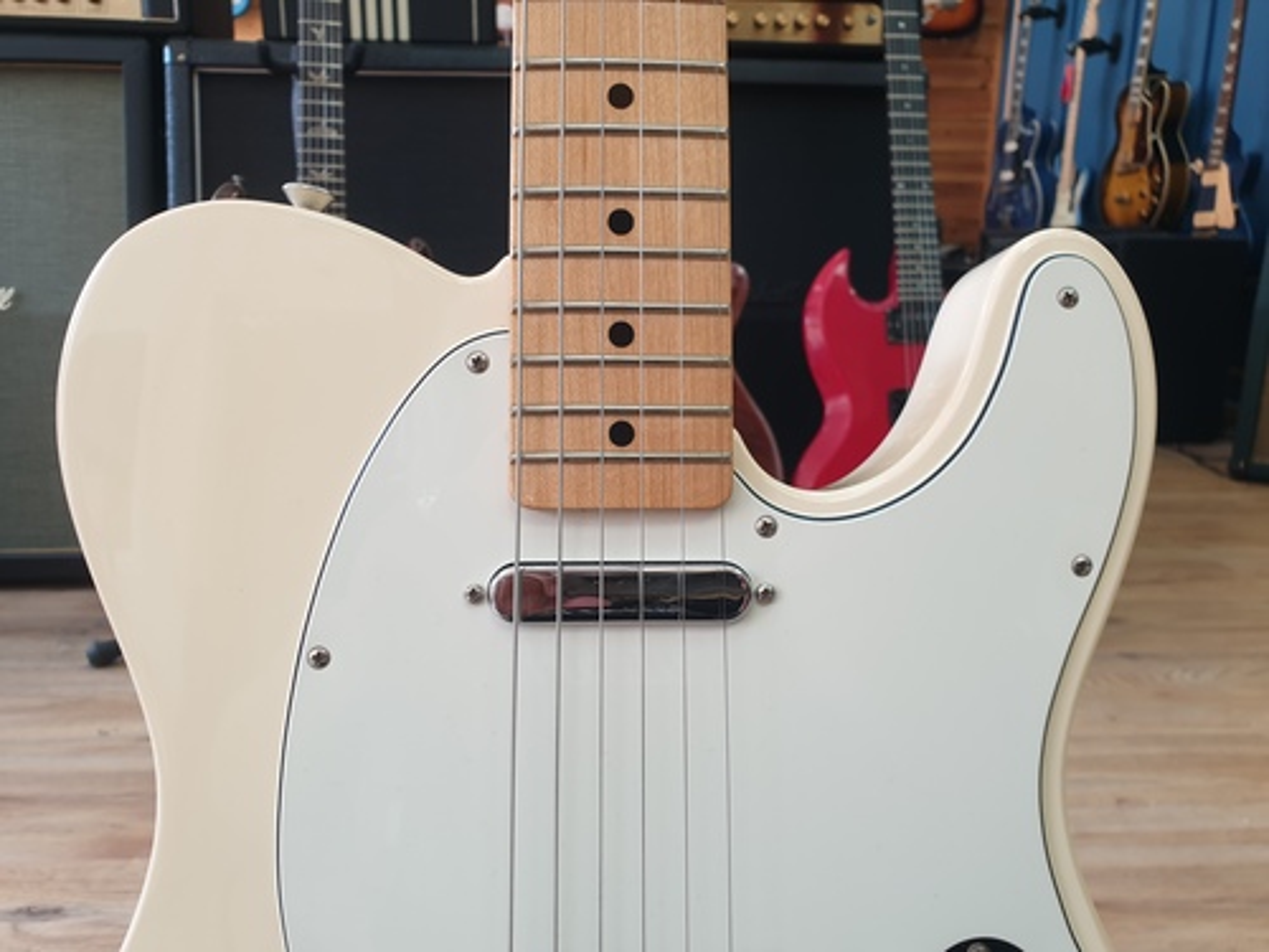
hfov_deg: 67.3
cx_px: 634
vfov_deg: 53.1
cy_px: 476
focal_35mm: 26
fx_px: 953
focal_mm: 4.3
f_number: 2.4
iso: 80
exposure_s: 1/50
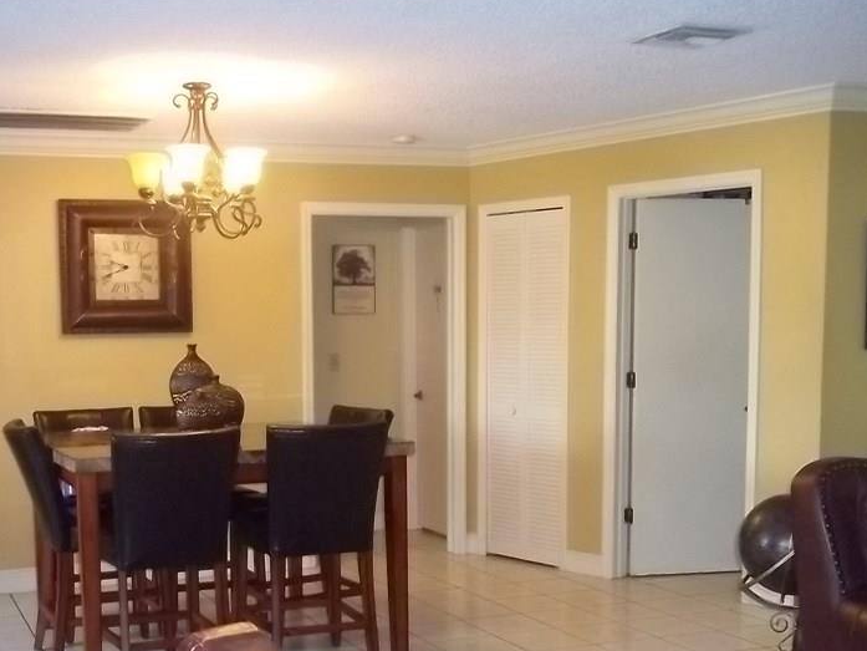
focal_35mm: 47
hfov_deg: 39.9
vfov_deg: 30.5
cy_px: 462
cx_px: 277
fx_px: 1177
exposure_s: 1/30
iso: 400
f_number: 2.9
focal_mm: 5.7
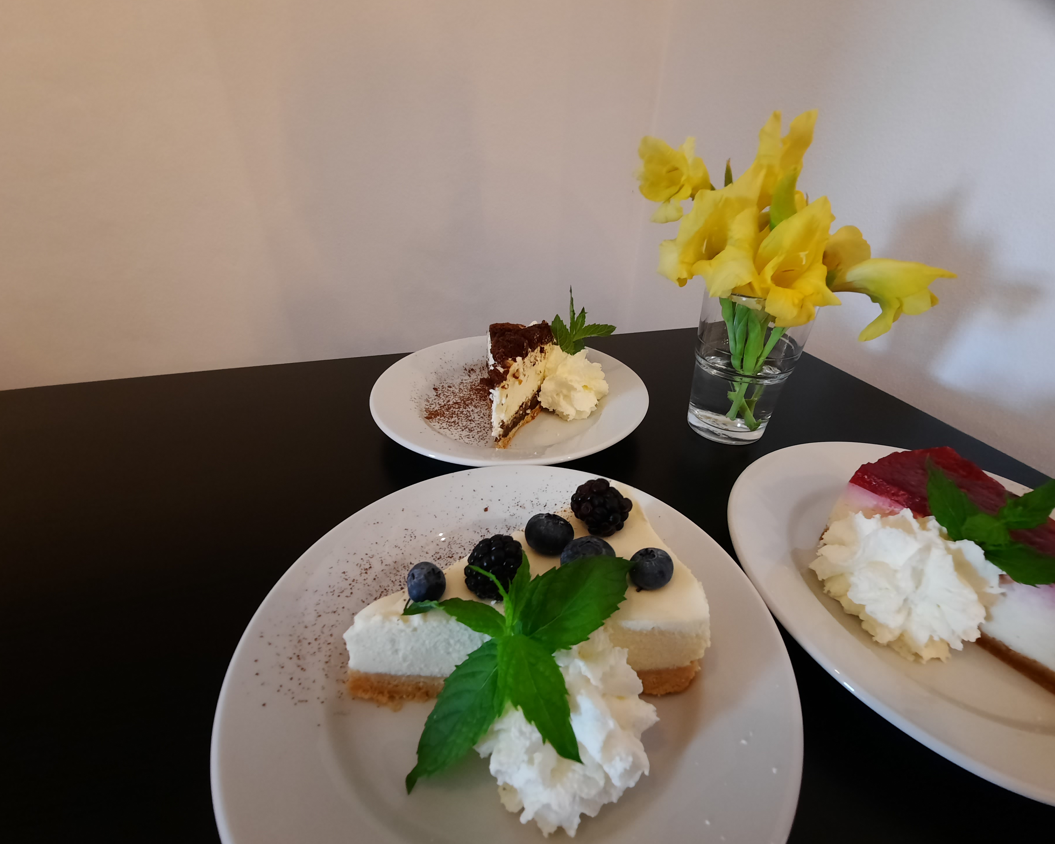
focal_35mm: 14
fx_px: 437
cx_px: 547
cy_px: 433
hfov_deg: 100.7
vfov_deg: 88.0
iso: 200
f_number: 2.2
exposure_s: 1/25
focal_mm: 1.74
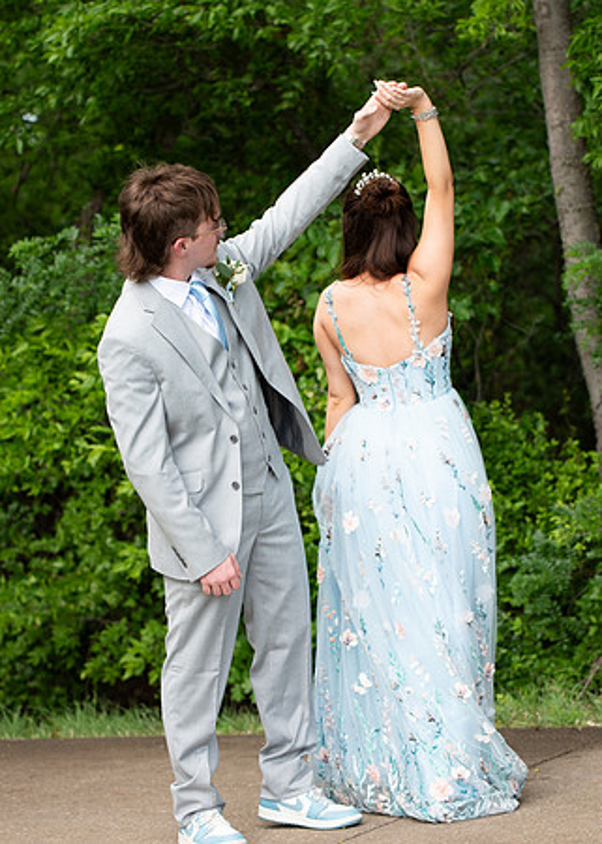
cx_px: 329
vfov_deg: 18.3
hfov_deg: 13.1
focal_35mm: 109
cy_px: 394
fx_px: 2620
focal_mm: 70
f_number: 2.8
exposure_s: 1/640
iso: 100
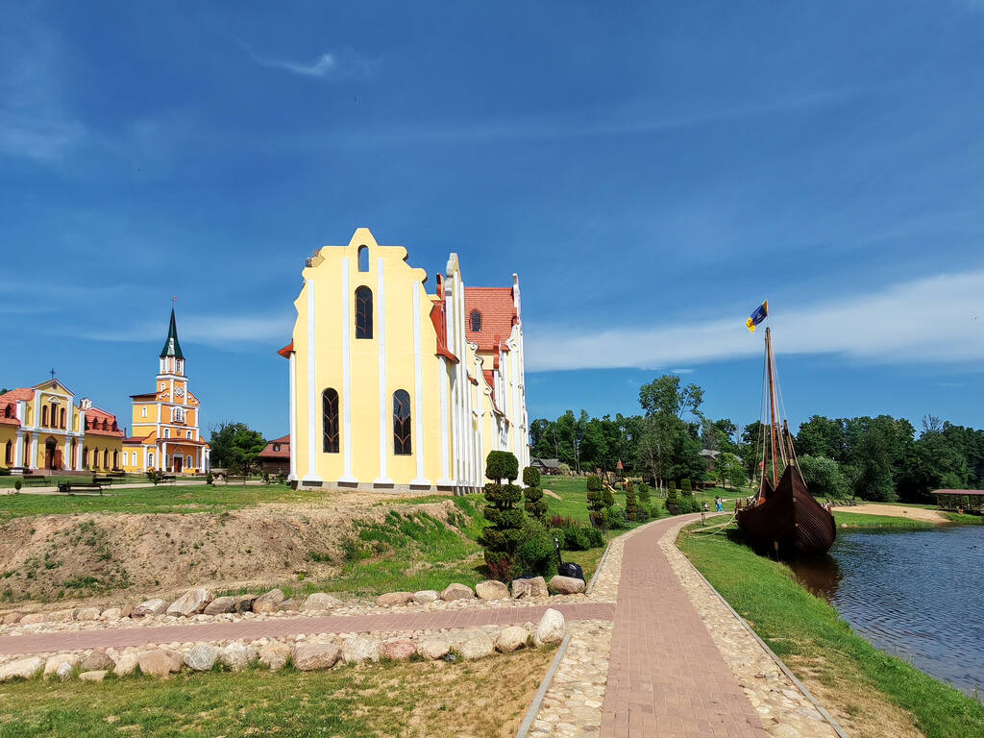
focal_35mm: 21
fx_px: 597
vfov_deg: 63.4
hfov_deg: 79.0
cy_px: 369
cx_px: 492
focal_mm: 1.96
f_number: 2.2
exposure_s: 1/1600
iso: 50
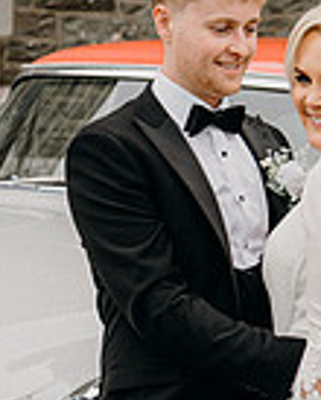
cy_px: 349
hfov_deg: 9.7
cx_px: 172
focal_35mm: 159
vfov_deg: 12.0
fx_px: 1884
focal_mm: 40
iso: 125
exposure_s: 1/200
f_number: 3.5
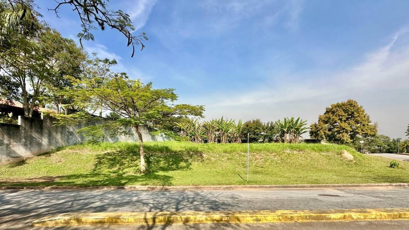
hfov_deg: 99.4
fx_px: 174
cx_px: 202
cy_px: 148
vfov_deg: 65.8
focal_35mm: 16
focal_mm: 2.22
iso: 40
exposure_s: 1/1531
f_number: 2.2
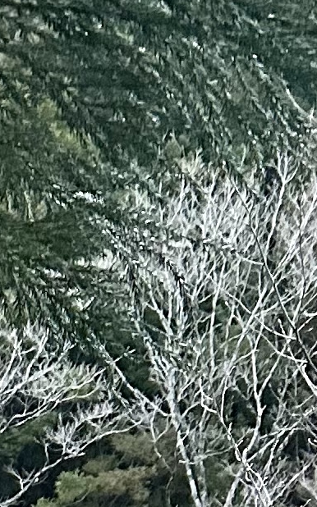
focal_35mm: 166
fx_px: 2296
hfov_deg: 7.4
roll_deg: +1.5
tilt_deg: -17.0
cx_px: -420
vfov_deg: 9.6
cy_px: 1541
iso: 400
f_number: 1.78
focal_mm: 6.86
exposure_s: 1/60
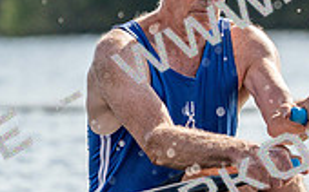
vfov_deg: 1.5
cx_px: 336
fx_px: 7456
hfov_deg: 2.4
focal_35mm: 886
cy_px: 90
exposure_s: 1/1600
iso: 320
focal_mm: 255
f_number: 5.6
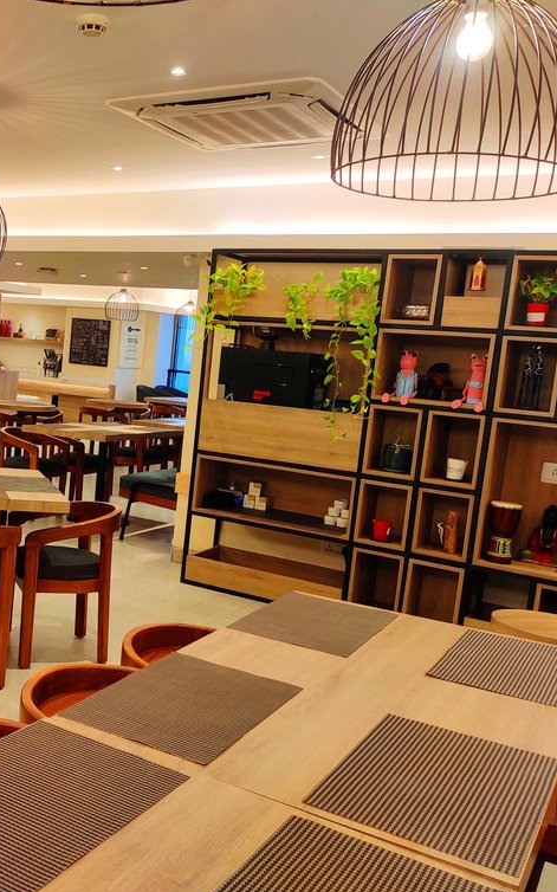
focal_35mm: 36
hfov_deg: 33.6
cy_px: 453
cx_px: 65
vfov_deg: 54.0
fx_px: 875
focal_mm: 4.74
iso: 121
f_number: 1.79
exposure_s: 1/50
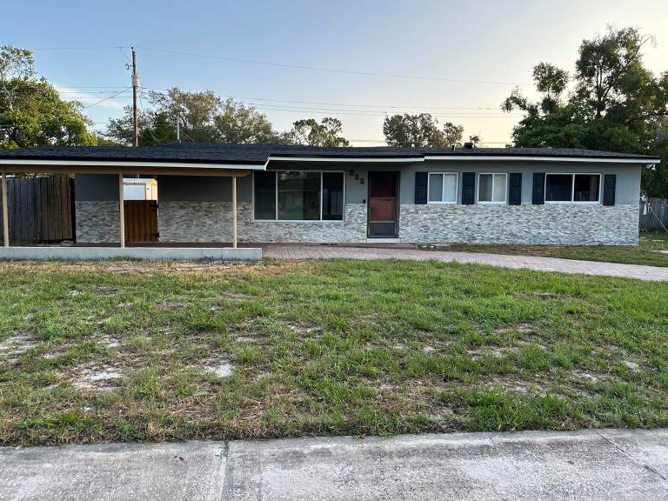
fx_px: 482
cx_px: 325
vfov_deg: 54.9
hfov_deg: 69.4
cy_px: 246
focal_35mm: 25
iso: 80
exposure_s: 1/356
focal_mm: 6.86
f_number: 1.78
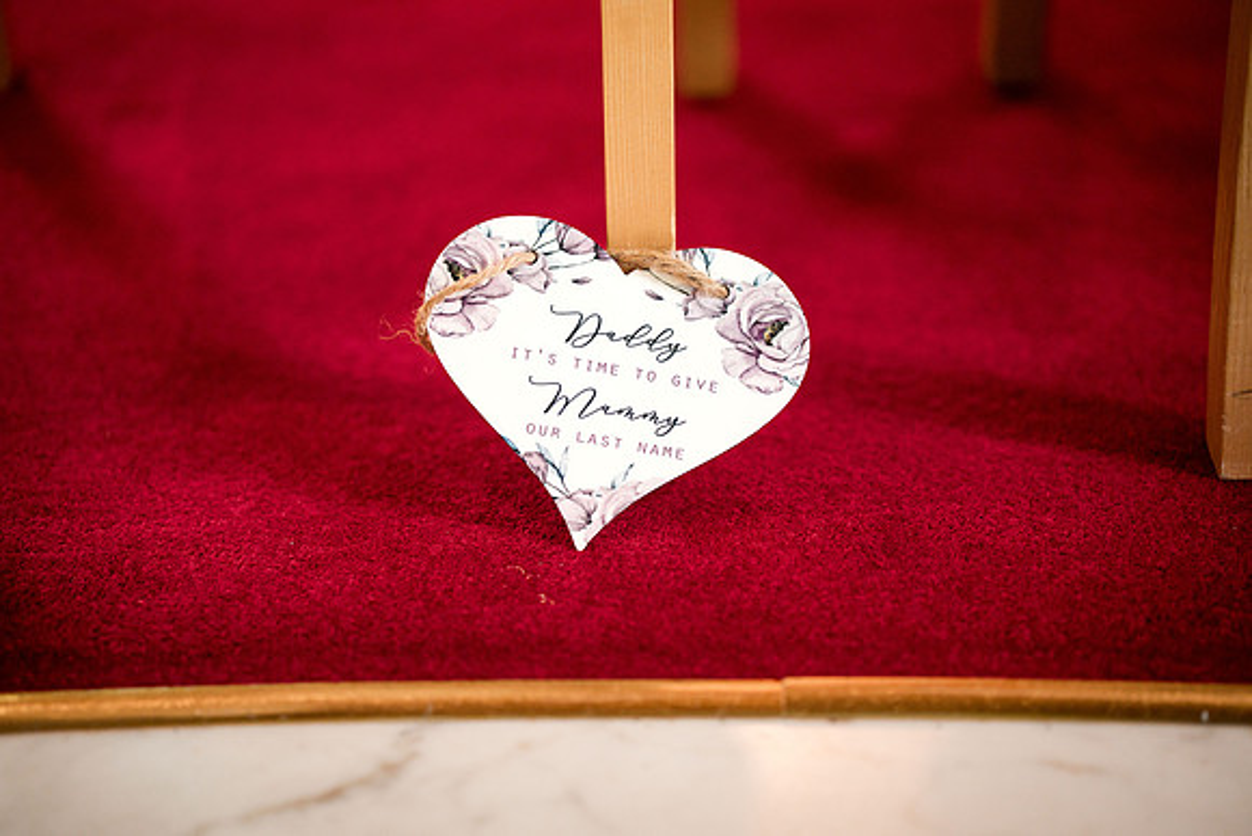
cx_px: 626
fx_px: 2957
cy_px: 418
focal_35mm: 85
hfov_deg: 23.9
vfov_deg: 16.1
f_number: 1.4
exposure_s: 1/500
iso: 1000
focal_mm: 85
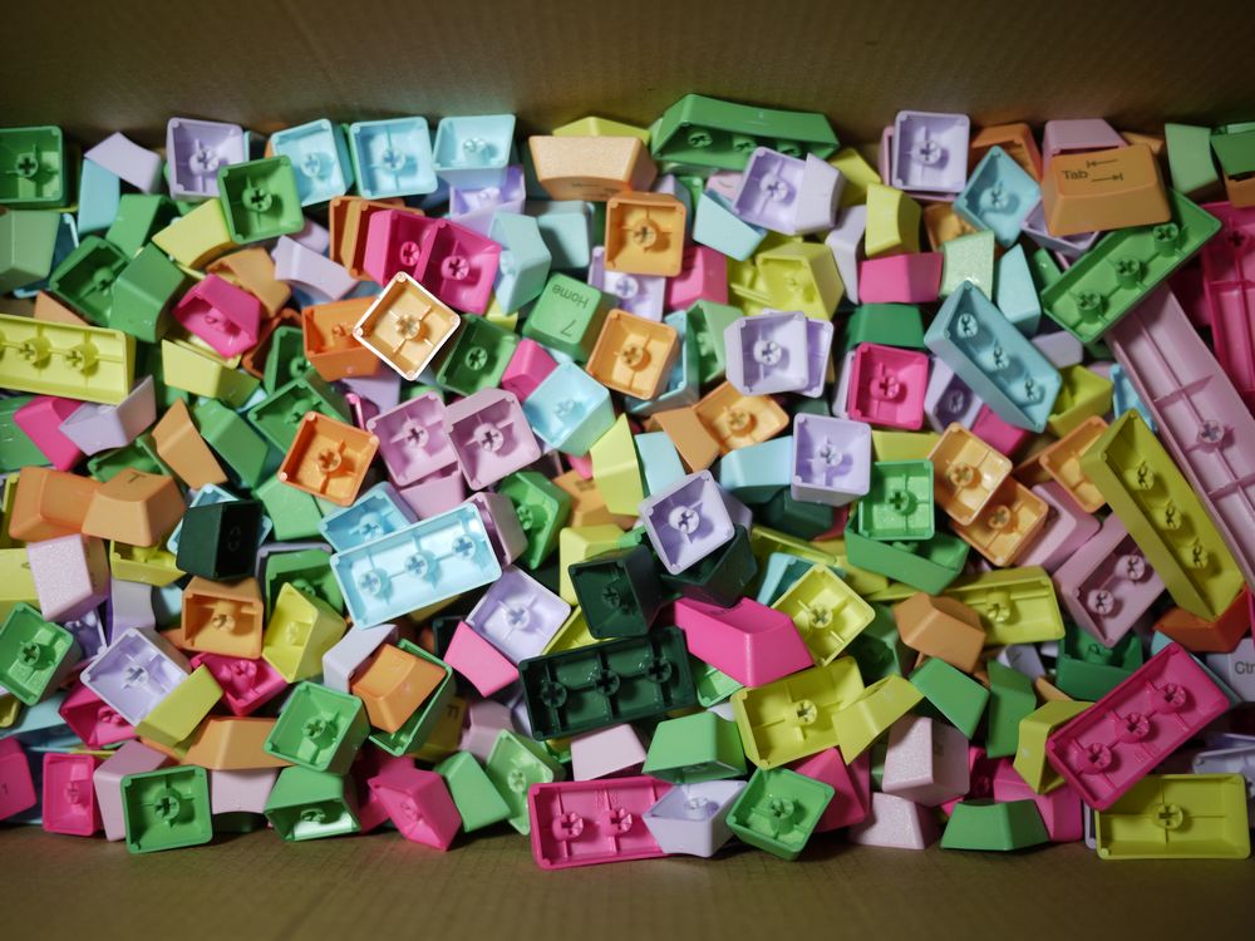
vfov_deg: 36.0
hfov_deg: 46.8
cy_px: 470
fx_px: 1450
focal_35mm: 40
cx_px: 628
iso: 100
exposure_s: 1/125
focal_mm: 20
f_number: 1.7
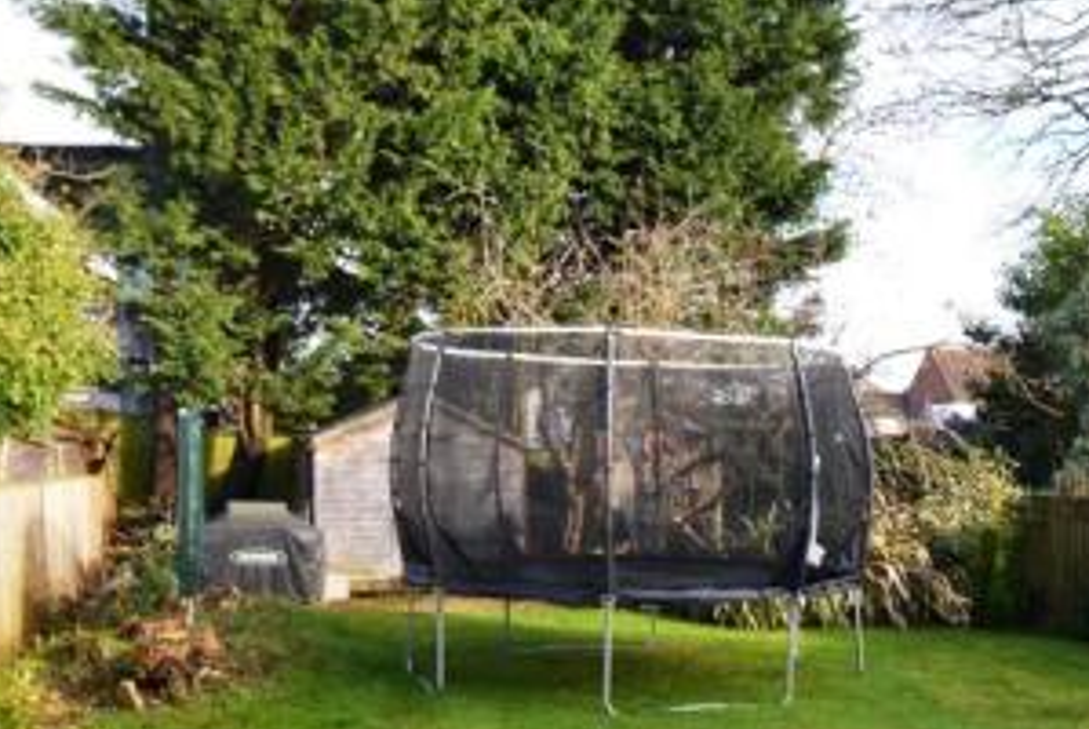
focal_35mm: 46
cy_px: 592
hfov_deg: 41.2
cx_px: 843
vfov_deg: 28.6
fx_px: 1393
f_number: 5.6
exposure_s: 1/125
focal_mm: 14
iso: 140
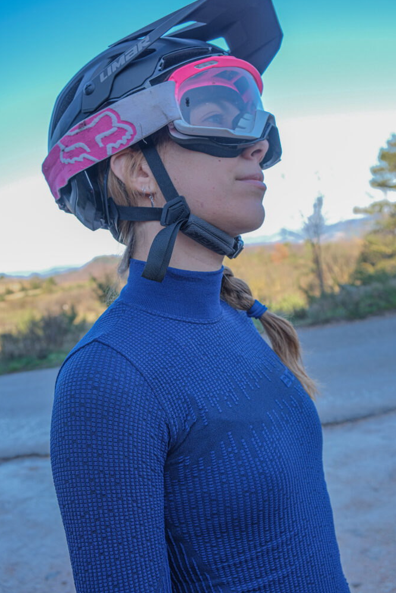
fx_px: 610
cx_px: 201
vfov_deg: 51.9
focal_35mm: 37
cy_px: 289
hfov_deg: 36.0
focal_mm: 24.3
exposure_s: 1/150
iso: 320
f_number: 5
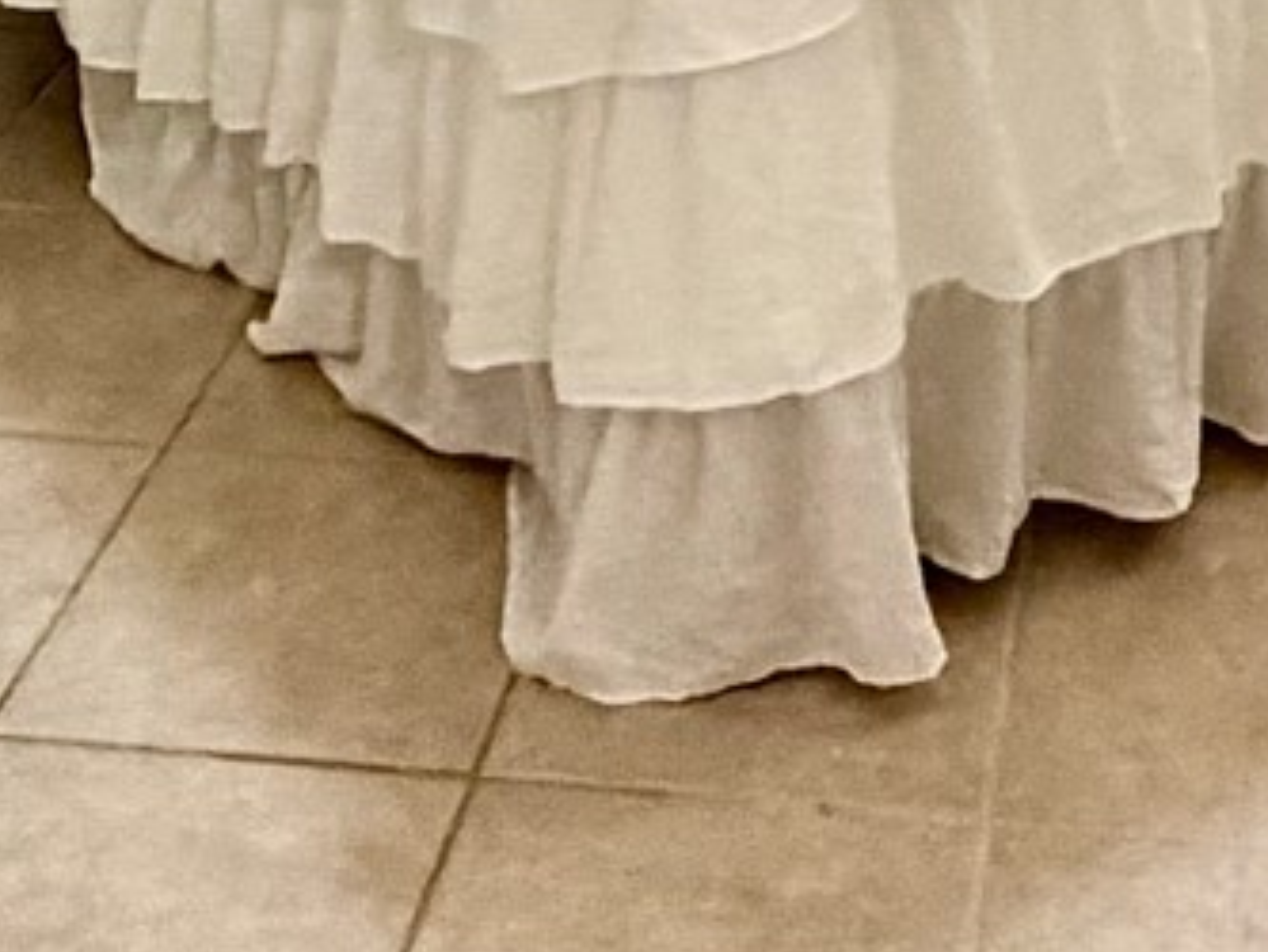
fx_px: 3151
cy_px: -1264
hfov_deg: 22.5
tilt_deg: -1.9
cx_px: 1005
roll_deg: -0.1
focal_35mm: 86
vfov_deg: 13.3
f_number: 2.2
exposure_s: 1/60
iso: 320
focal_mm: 2.22
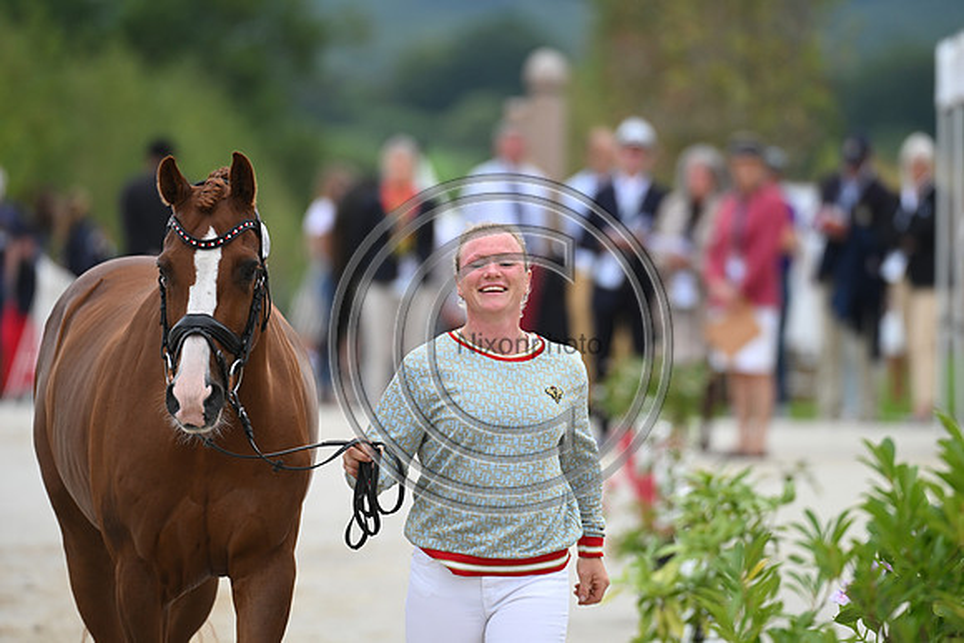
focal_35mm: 400
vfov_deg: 3.4
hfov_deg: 5.2
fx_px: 10713
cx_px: 482
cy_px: 322
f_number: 5.6
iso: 640
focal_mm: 400
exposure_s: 1/1600
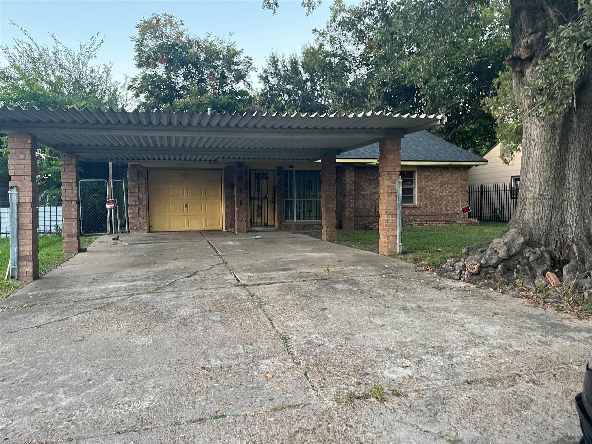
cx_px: 296
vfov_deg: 53.1
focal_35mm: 26
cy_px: 222
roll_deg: +1.9
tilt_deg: -4.8
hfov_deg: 67.3
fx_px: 445
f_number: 1.6
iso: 125
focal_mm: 5.1
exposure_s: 1/95
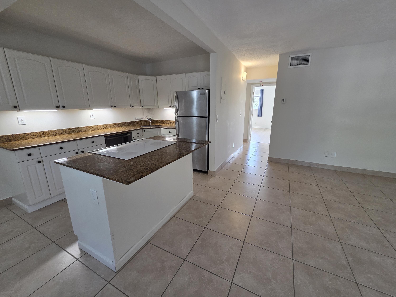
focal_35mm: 13
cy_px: 148
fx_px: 149
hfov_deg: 106.2
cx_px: 198
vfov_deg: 89.9
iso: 250
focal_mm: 2.2
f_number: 2.2
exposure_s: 1/120
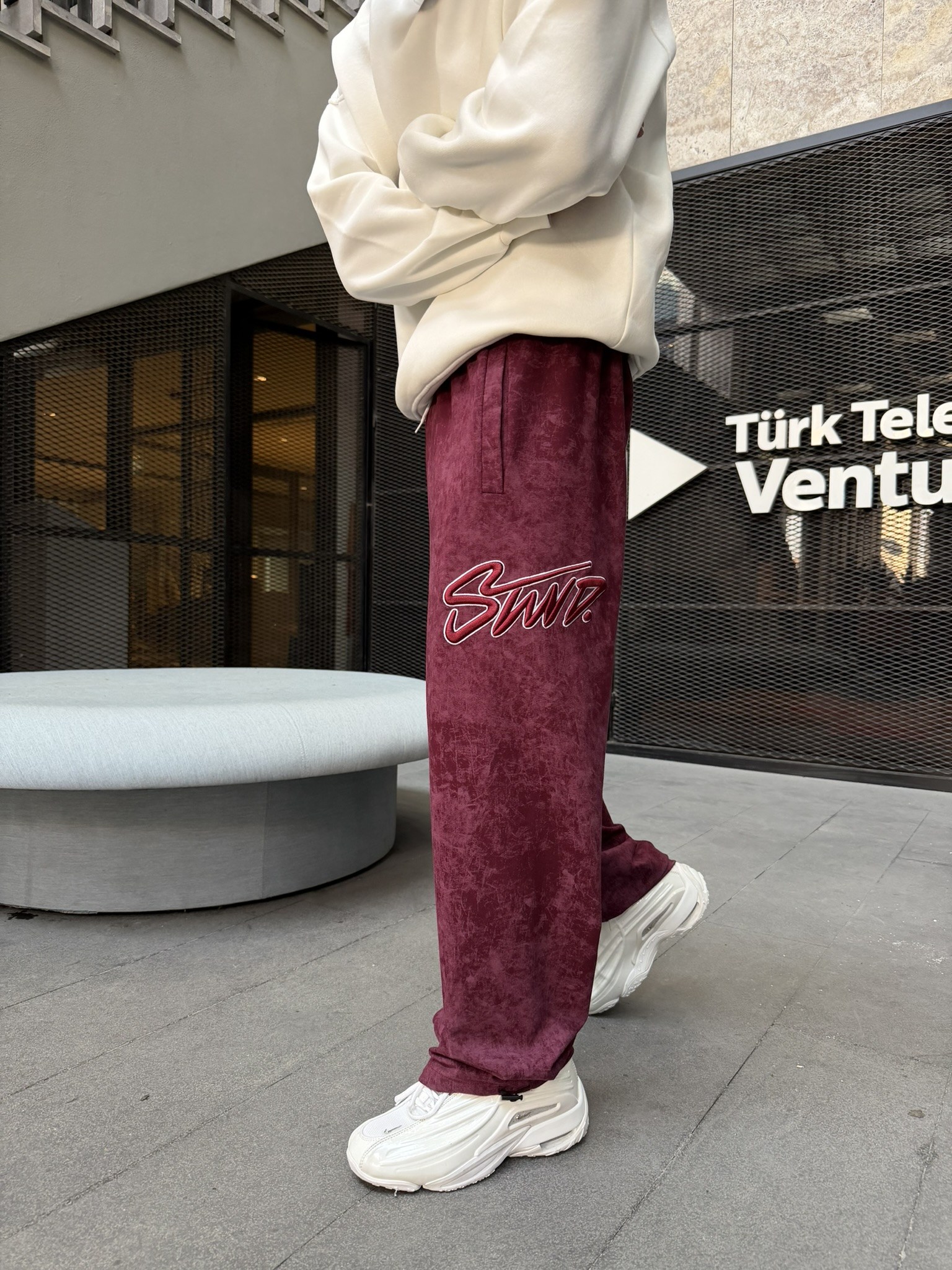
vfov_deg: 71.6
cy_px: 635
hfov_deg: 56.8
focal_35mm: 24
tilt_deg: -1.5
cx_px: 476
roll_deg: -0.8
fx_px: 880
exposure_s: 1/121
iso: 200
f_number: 1.78
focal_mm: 6.76
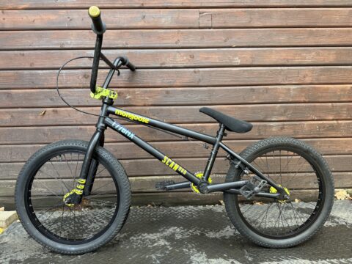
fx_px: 244
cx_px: 176
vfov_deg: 56.8
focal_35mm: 24
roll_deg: +1.5
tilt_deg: -8.1
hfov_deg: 71.6
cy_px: 132
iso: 200
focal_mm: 6.76
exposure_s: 1/103
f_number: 1.78
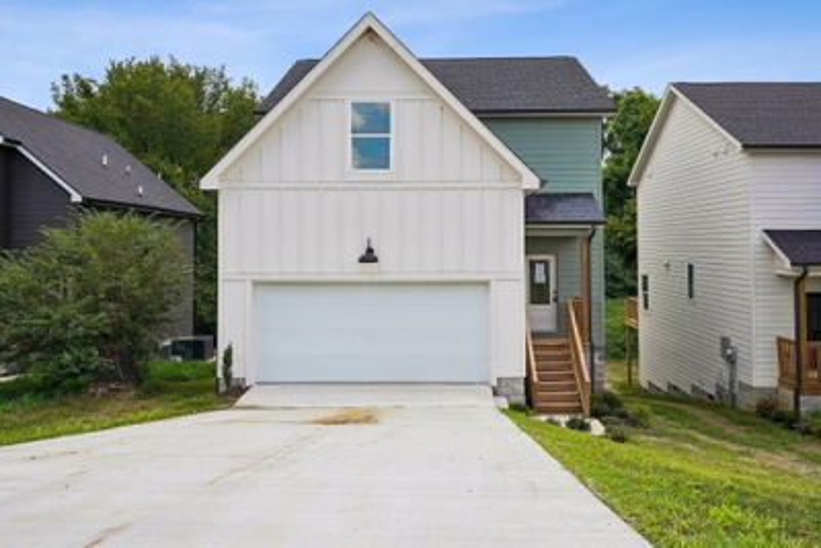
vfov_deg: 45.0
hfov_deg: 63.6
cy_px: 274
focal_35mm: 29
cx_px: 410
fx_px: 662
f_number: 11
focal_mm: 29
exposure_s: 1/400
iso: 400
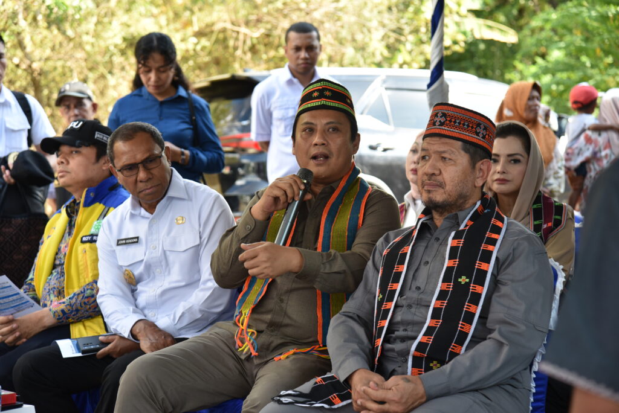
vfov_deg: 15.9
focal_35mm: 86
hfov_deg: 23.6
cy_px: 206
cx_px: 310
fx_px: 1479
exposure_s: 1/200
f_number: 5
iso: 400
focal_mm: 86
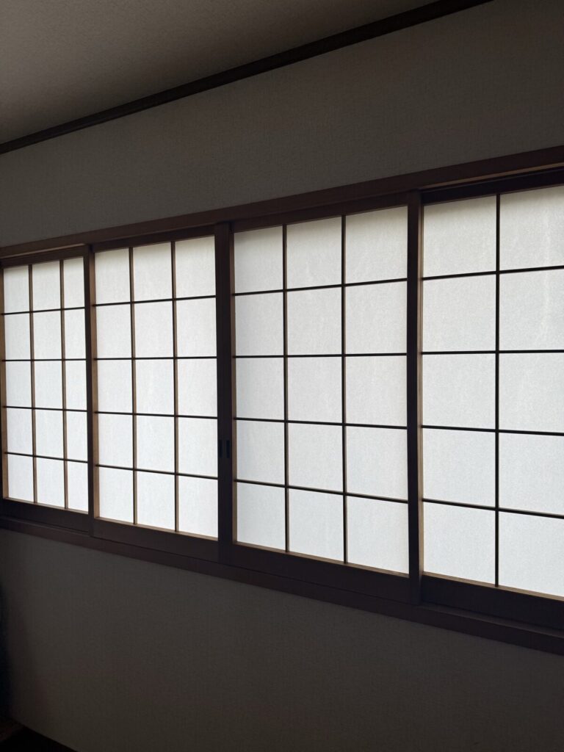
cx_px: 282
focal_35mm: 24
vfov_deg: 71.6
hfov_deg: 56.8
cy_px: 376
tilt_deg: -0.8
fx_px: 521
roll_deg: -0.4
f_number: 1.78
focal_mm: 6.76
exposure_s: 1/425
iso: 80
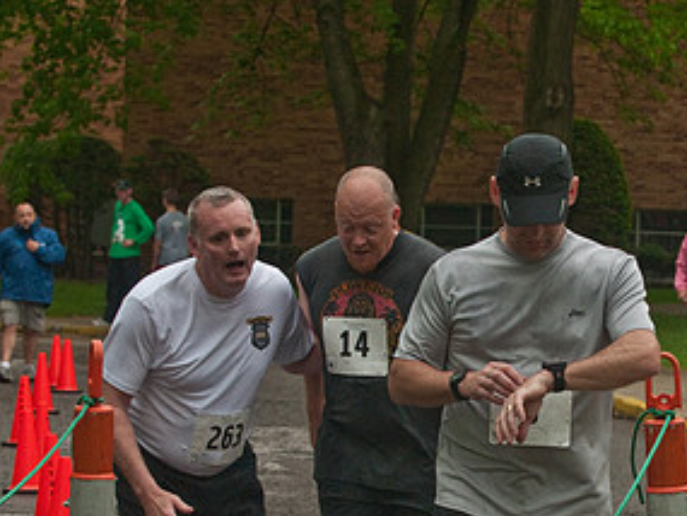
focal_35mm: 205
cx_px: 521
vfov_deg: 7.2
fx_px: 4070
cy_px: 382
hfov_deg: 9.6
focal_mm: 70
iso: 1600
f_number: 5.6
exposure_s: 1/320
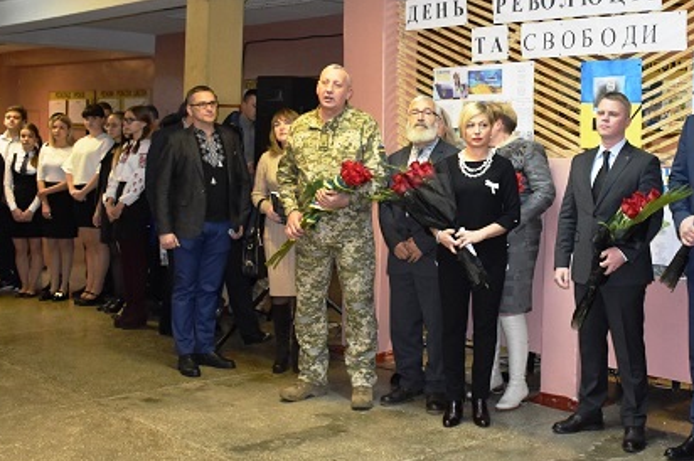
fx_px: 982
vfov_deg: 26.4
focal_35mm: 51
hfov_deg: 38.3
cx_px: 483
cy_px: 173
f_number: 3.5
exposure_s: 1/60
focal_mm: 20
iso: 2000
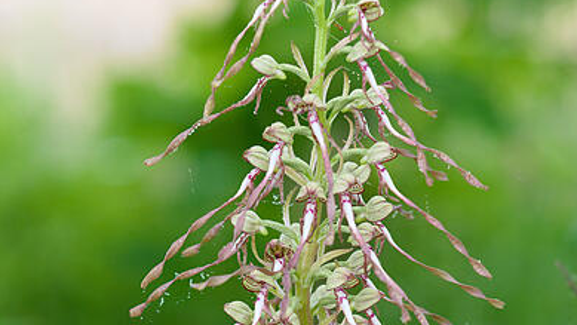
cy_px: 403
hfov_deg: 10.1
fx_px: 3260
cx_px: 288
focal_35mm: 213
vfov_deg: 5.7
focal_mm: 90
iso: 250
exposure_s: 1/160
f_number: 4
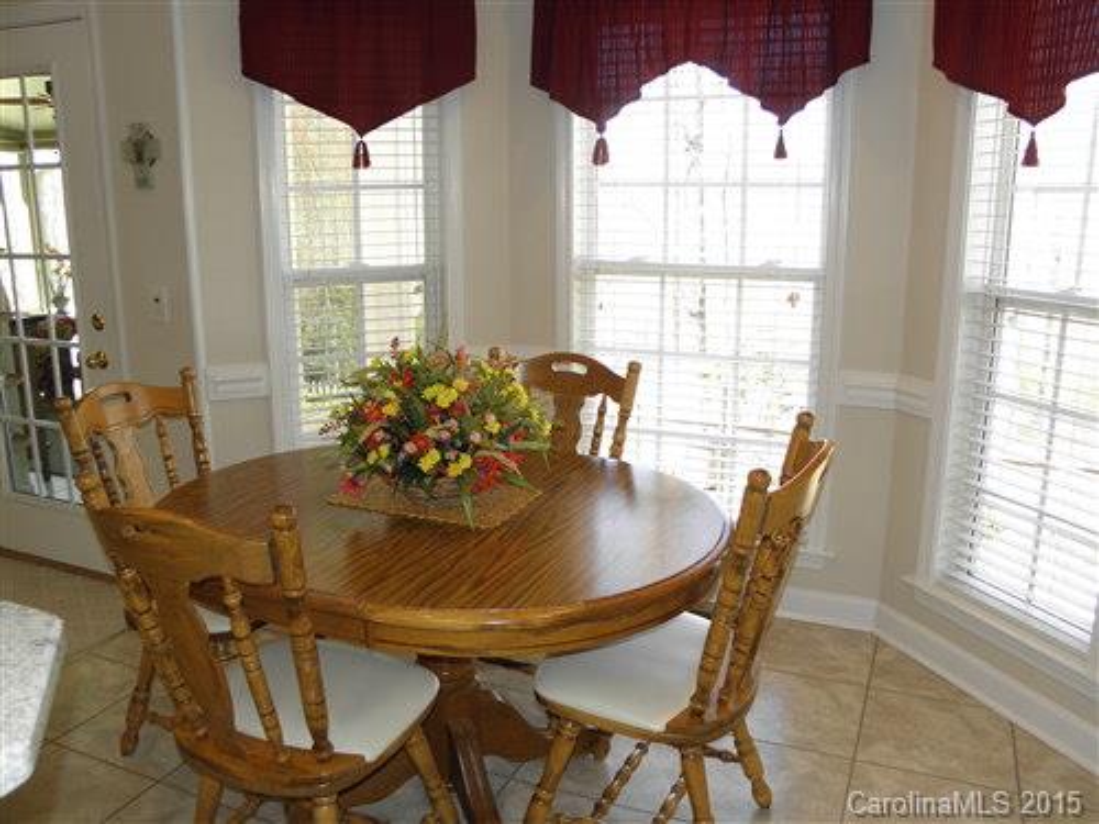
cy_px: 412
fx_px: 889
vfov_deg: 49.7
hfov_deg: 63.4
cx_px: 550
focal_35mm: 28
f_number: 3.5
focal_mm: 5
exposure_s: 1/30
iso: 100
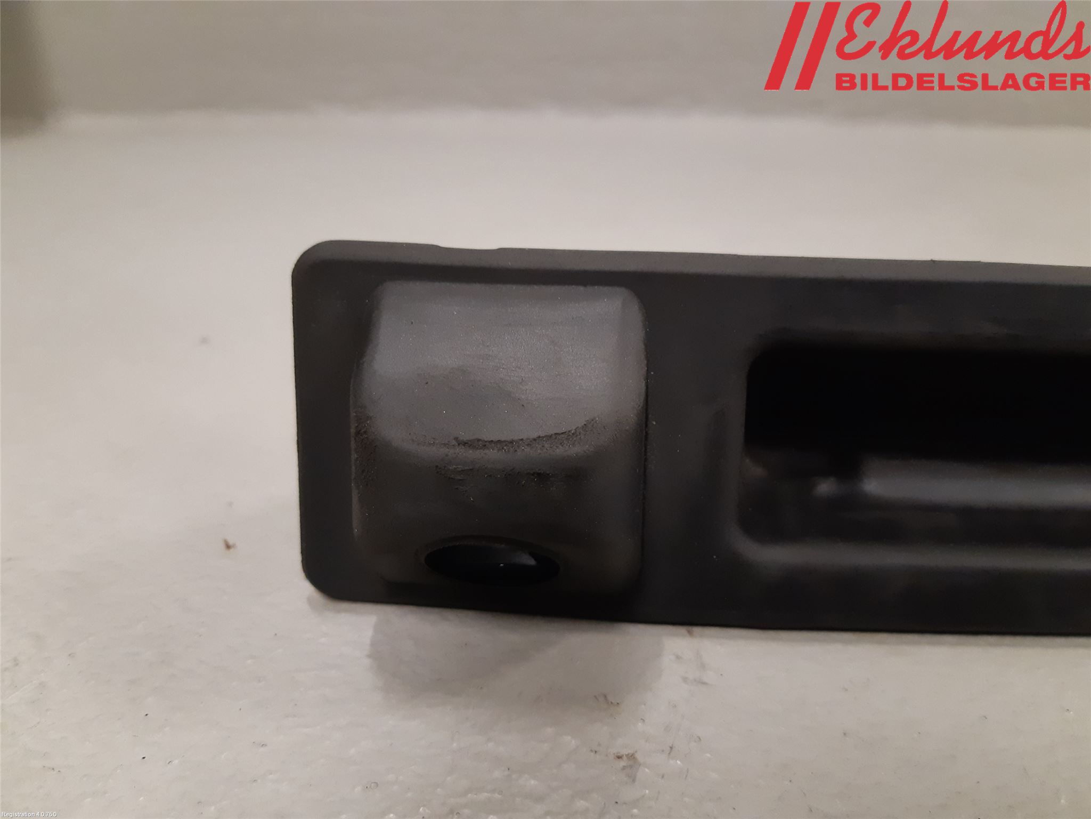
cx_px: 546
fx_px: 819
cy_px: 410
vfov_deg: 53.1
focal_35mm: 26
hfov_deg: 67.3
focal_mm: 3.93
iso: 250
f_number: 1.7
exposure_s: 1/50
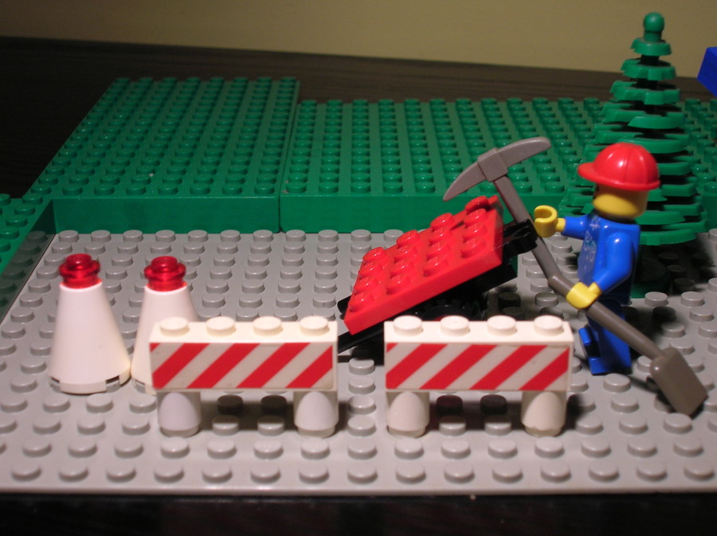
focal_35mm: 63
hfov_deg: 30.8
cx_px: 358
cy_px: 268
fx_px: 1304
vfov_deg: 23.2
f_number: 3.6
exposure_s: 1/17
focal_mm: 10.4
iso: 50
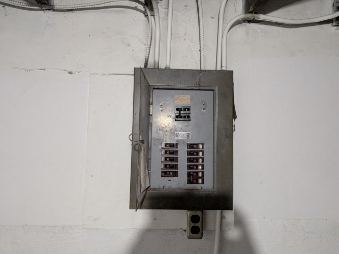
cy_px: 127
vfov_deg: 56.8
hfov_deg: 71.6
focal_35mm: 24
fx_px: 235
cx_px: 170
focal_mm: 4.53
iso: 2751
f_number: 1.7
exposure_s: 1/120
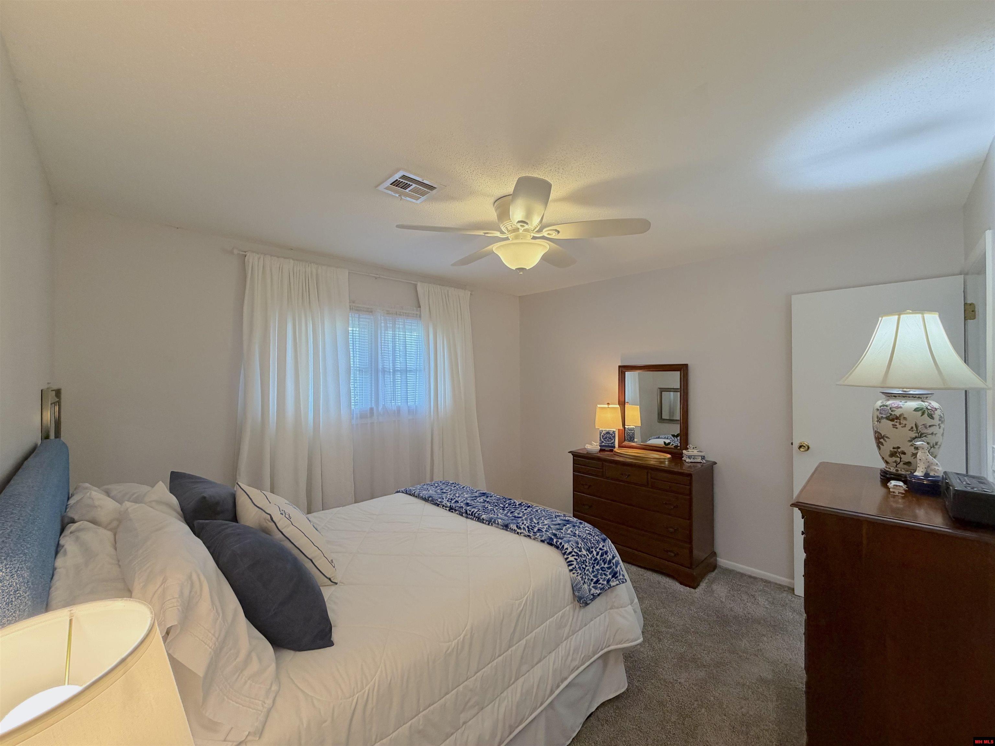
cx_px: 498
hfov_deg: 102.1
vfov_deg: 85.7
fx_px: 402
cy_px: 373
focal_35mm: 14
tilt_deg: -1.0
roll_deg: +0.6
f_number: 2.2
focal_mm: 2.22
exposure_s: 1/60
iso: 250
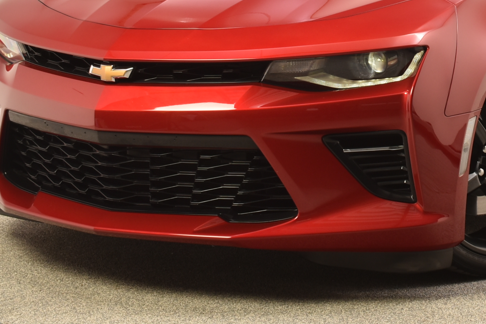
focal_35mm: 113
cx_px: 497
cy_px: -53
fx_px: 1526
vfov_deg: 11.9
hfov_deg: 17.6
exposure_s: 1/200
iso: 100
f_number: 7.1
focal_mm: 26
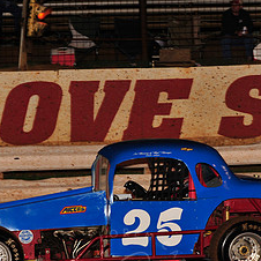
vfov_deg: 6.4
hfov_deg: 6.4
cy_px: 192
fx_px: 2329
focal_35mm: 273
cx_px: 126
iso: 800
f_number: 6.3
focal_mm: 125
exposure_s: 1/250
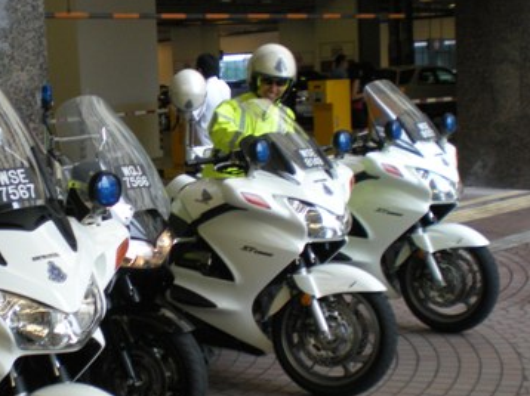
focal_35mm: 68
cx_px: 163
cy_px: 239
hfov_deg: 28.3
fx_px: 1040
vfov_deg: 21.6
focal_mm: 6.3
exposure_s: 1/55.3
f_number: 3.1
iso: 200
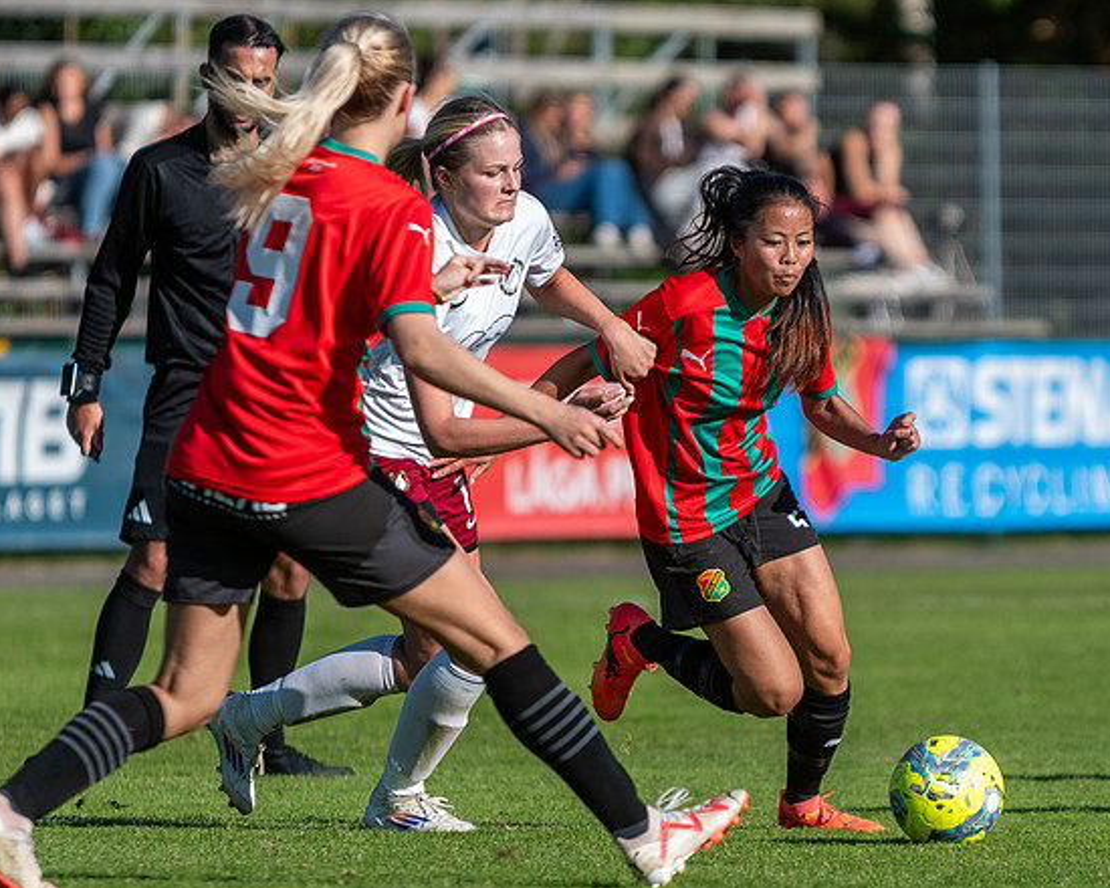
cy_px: 529
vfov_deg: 2.6
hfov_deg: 3.3
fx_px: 19481
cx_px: 790
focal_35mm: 593
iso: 160
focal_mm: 200
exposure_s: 1/2000
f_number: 3.2
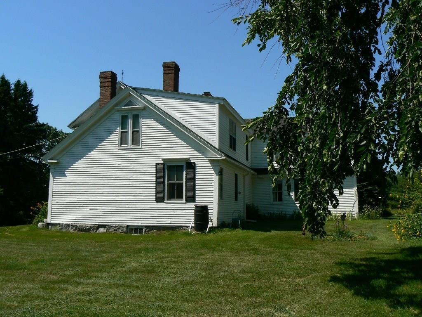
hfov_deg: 51.4
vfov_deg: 39.7
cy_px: 158
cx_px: 211
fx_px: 439
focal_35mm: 36
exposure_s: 1/400
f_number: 8
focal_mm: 6
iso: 80
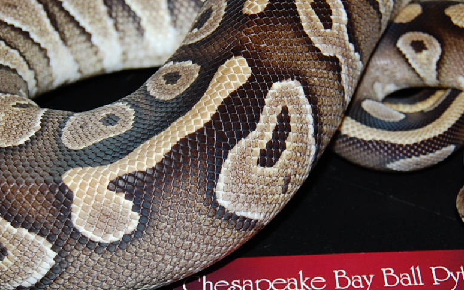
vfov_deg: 14.7
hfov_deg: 23.3
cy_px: 170
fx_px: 1126
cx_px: 272
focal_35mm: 89
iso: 200
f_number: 5.6
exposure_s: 1/125
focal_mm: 30
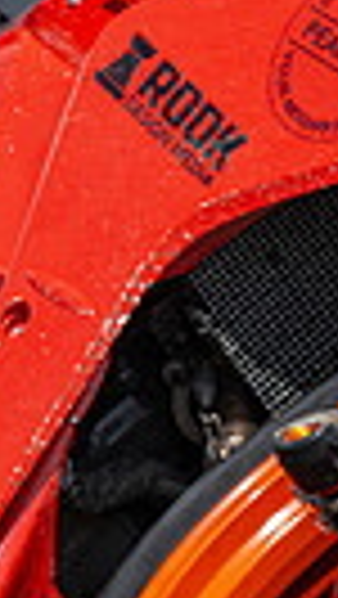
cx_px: -86
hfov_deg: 0.4
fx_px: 49585
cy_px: -33
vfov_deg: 0.7
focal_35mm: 3118
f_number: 6.3
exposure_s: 1/1250
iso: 180
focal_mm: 600
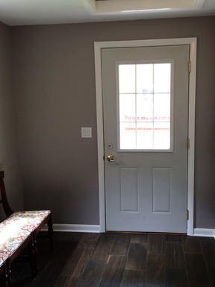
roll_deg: +2.0
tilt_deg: -8.8
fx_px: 298
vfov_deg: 51.4
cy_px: 148
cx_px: 122
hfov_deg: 39.6
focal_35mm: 36
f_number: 2.2
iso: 50
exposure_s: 1/30
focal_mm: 4.15
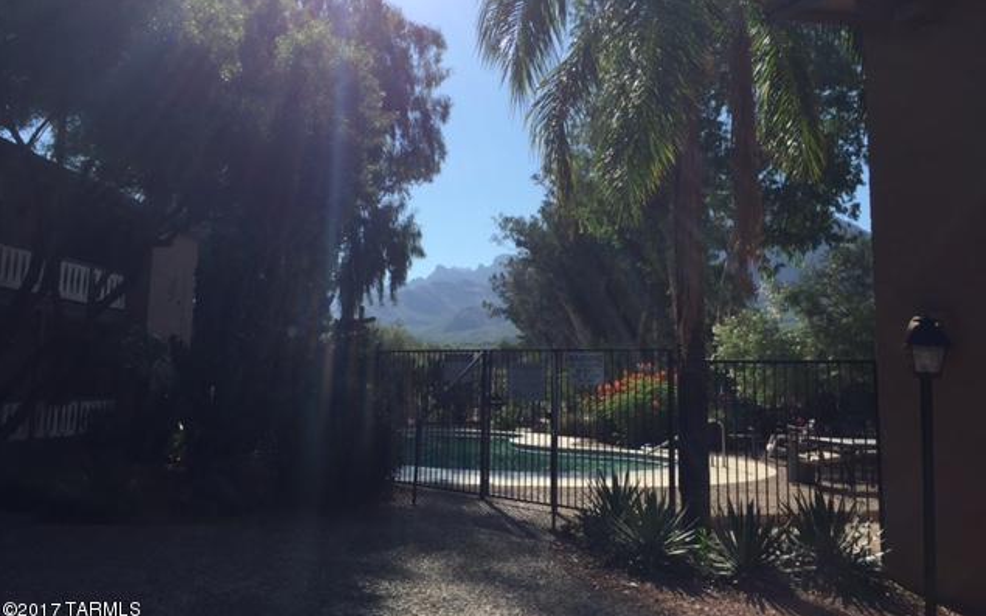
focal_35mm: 31
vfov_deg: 40.5
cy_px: 268
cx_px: 491
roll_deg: -0.6
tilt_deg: +8.9
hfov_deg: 61.2
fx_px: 833
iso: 32
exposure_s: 1/2475
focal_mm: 4.15
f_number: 2.2
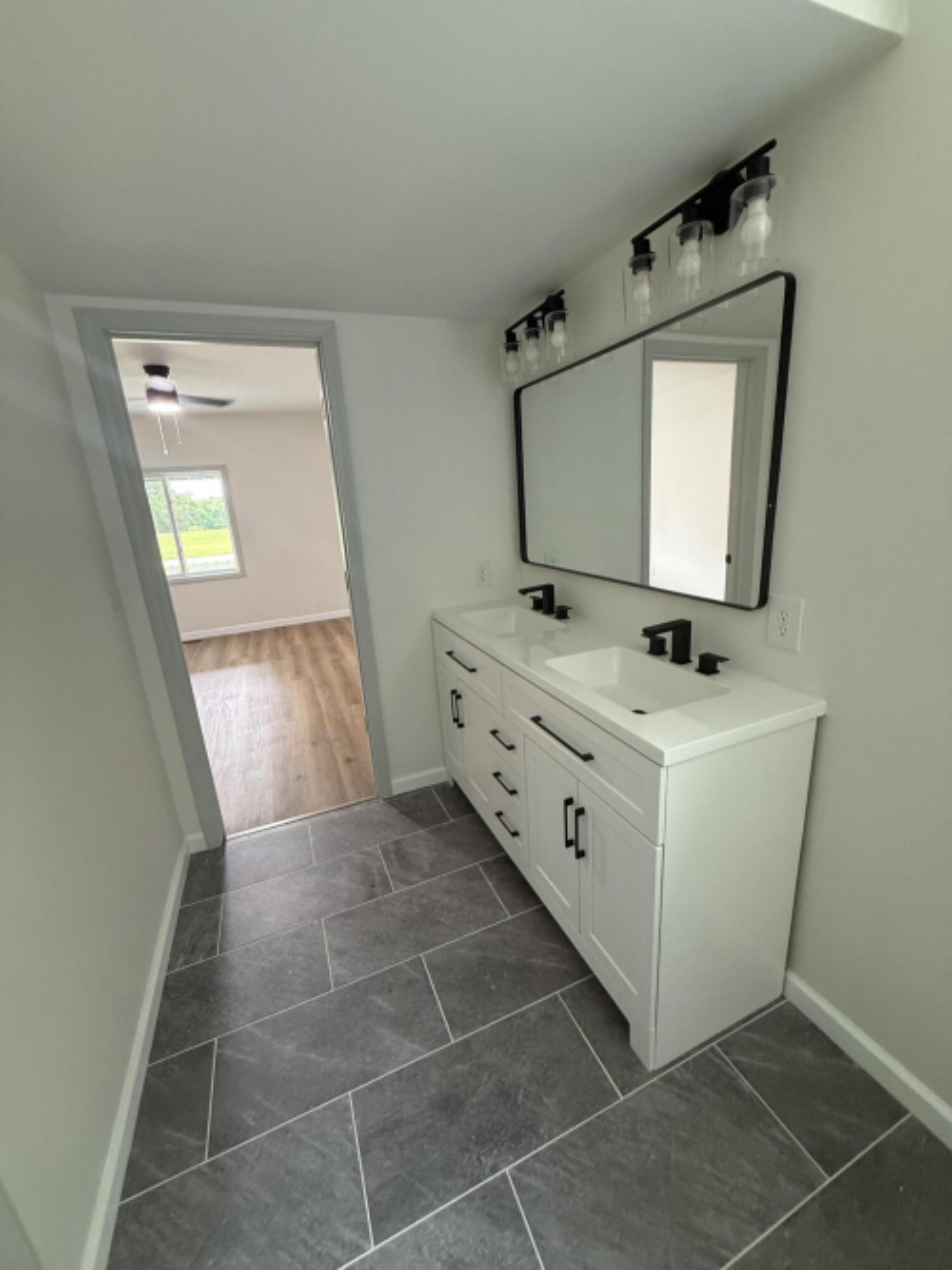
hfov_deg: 85.7
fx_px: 514
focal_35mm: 14
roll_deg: +2.5
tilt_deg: -12.7
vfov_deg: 102.1
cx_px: 476
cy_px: 635
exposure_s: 1/60
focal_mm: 2.22
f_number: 2.2
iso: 320
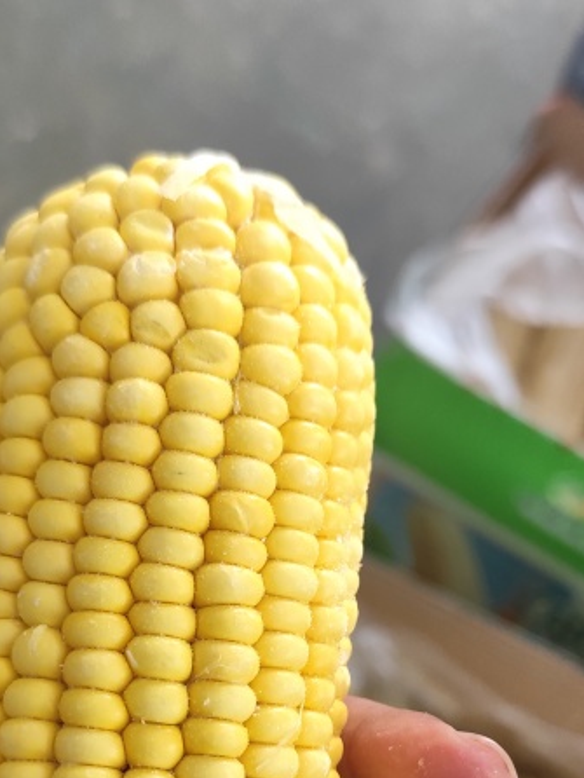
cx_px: 305
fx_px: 1236
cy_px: 665
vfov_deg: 33.5
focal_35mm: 55
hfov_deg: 26.6
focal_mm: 6.19
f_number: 1.65
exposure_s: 1/100
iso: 800
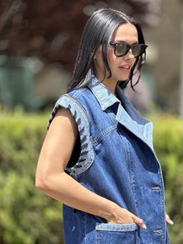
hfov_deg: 14.1
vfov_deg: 18.7
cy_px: 142
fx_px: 741
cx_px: 102
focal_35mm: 105
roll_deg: -3.1
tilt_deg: -5.4
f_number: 2.8
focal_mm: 9
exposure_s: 1/222
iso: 25
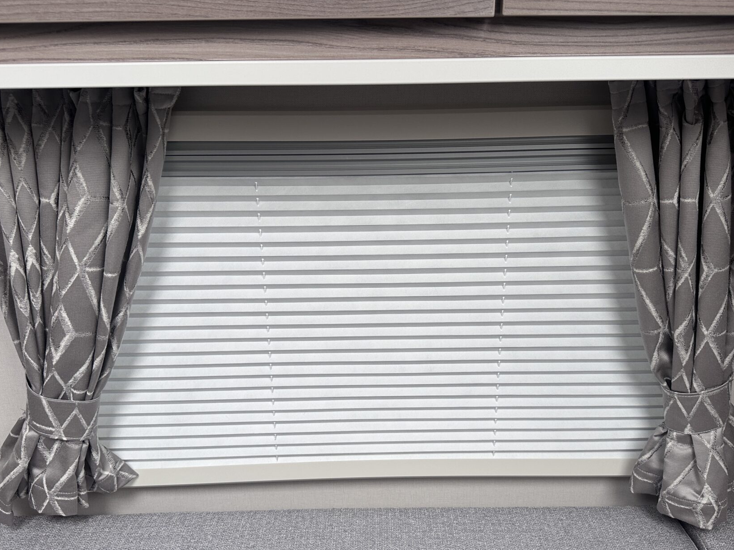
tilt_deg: -18.8
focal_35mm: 30
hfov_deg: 59.9
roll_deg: +1.4
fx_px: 636
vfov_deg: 46.8
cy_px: 297
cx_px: 383
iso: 125
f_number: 1.78
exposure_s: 1/121
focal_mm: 6.86
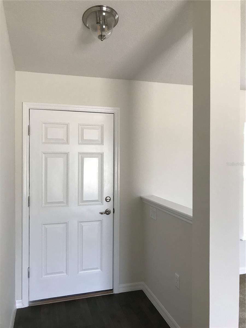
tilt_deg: -0.2
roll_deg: -0.8
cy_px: 164
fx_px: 265
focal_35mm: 28
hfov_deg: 49.7
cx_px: 123
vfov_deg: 63.4
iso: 25
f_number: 1.8
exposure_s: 1/30
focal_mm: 3.99
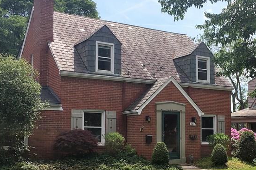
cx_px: 179
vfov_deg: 24.1
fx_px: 398
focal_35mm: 56
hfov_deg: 35.1
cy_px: 113
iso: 25
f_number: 2.2
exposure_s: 1/1603
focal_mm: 4.15
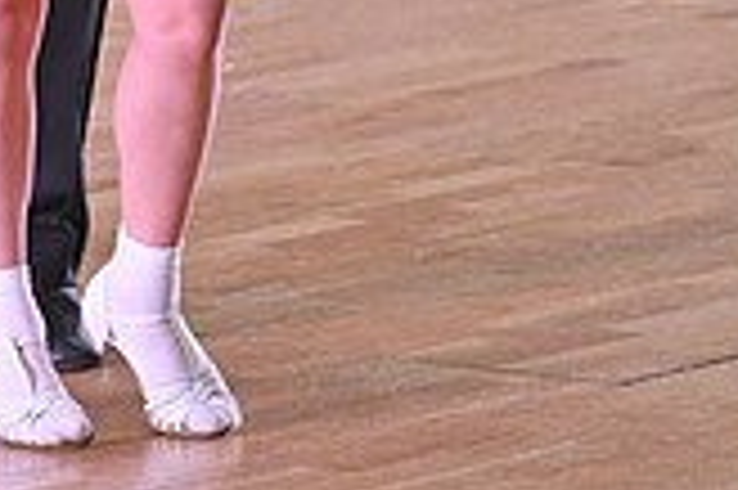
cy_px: -247
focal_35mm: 442
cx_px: 11
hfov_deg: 4.7
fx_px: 9052
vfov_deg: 3.1
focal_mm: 125
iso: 3200
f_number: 5.6
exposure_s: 1/320
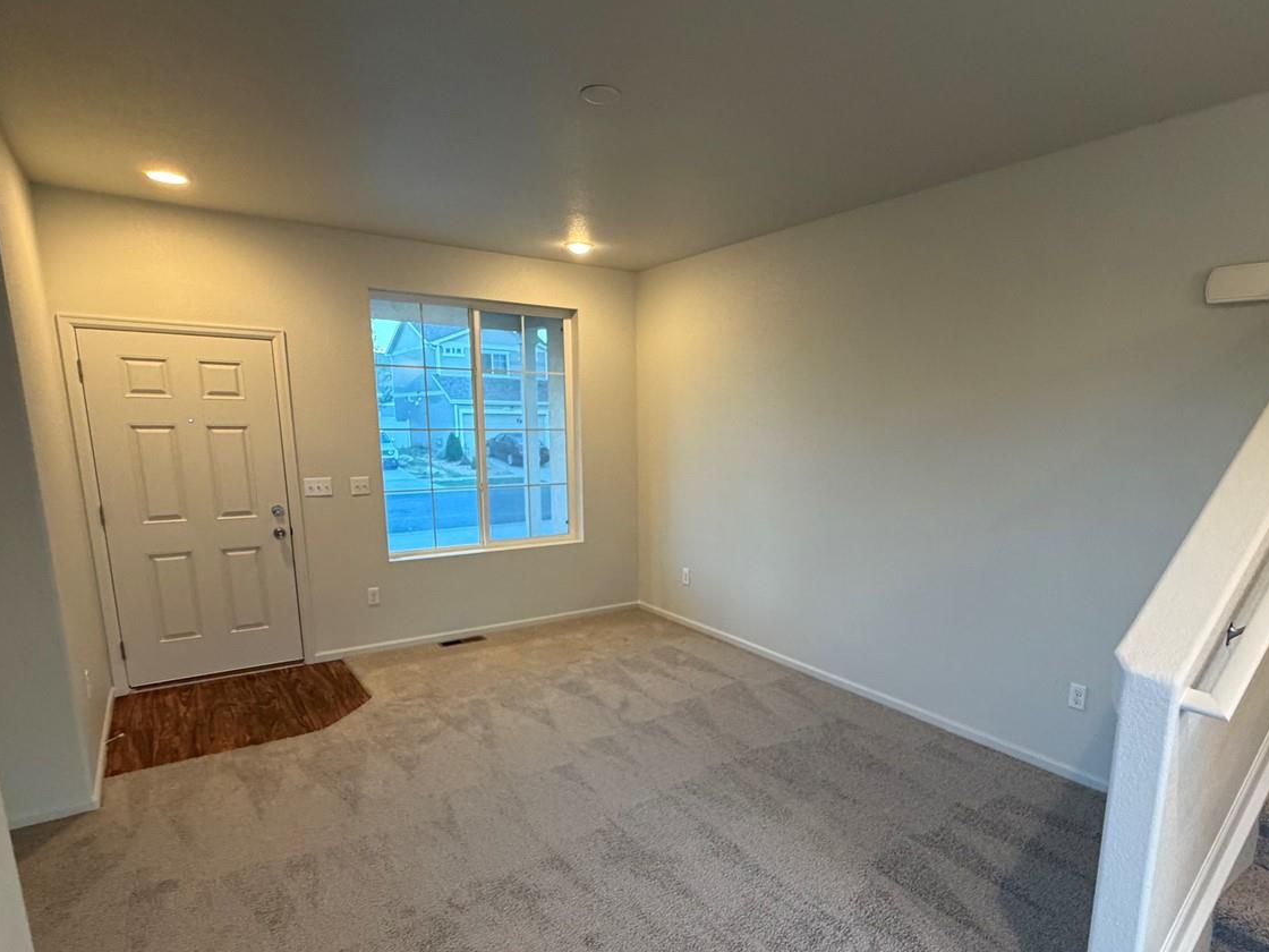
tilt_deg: -11.5
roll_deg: +0.0
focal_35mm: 20
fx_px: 733
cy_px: 562
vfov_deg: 65.5
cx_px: 704
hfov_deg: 81.5
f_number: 2.2
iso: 400
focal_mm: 2.22
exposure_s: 1/60
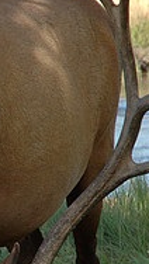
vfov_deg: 6.4
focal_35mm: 339
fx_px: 2377
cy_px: 233
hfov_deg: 3.6
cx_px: -87
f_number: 7.1
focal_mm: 70
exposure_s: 1/200
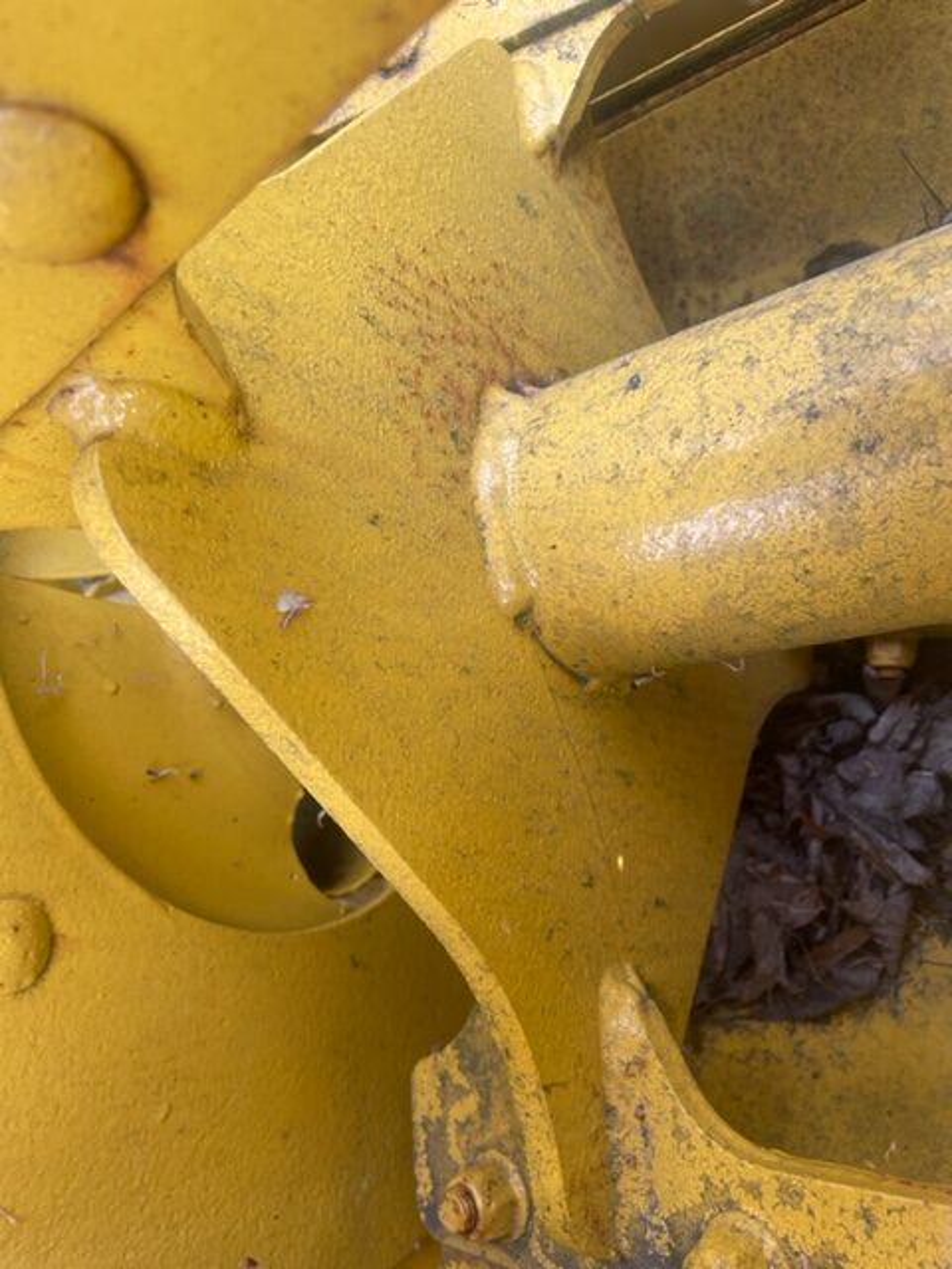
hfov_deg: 53.1
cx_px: 476
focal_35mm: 26
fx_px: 953
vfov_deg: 67.3
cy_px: 634
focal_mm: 4.2
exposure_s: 1/121
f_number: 1.6
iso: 40
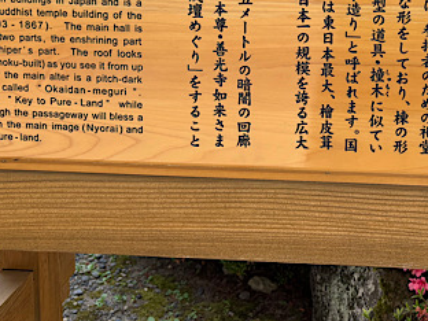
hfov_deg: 31.3
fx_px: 742
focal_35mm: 60
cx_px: 344
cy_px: -12
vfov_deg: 23.2
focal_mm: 5.96
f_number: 1.6
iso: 50
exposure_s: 1/742
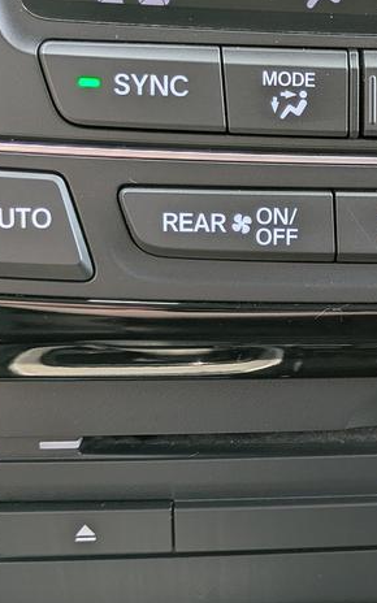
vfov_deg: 28.2
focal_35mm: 73
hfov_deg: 17.4
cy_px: 283
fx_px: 1200
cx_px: 396
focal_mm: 5.43
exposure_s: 1/100
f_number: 1.89
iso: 69
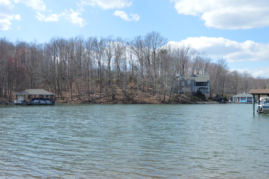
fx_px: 291
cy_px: 90
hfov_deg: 49.6
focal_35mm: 39
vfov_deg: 34.1
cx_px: 134
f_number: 7.1
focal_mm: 26
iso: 100
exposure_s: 1/200
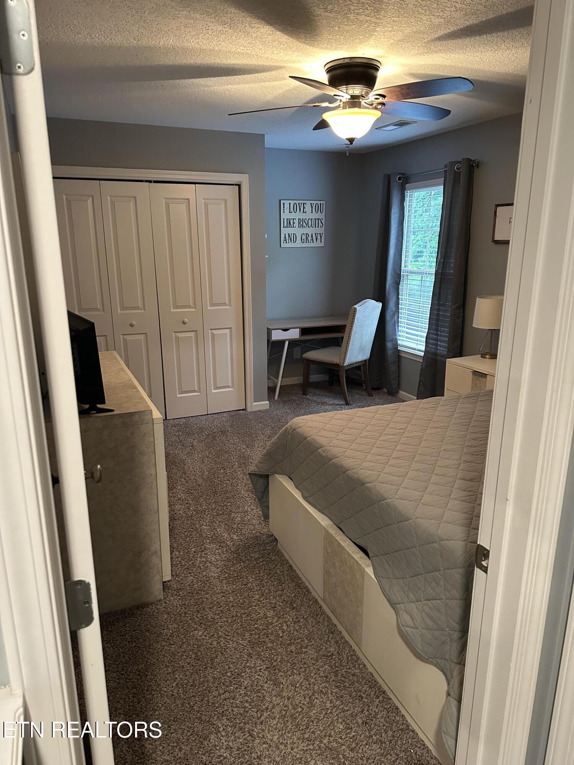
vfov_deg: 71.6
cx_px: 287
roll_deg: +0.3
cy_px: 382
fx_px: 531
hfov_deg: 56.8
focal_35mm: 24
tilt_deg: -14.7
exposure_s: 1/60
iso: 640
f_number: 1.78
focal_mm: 6.86
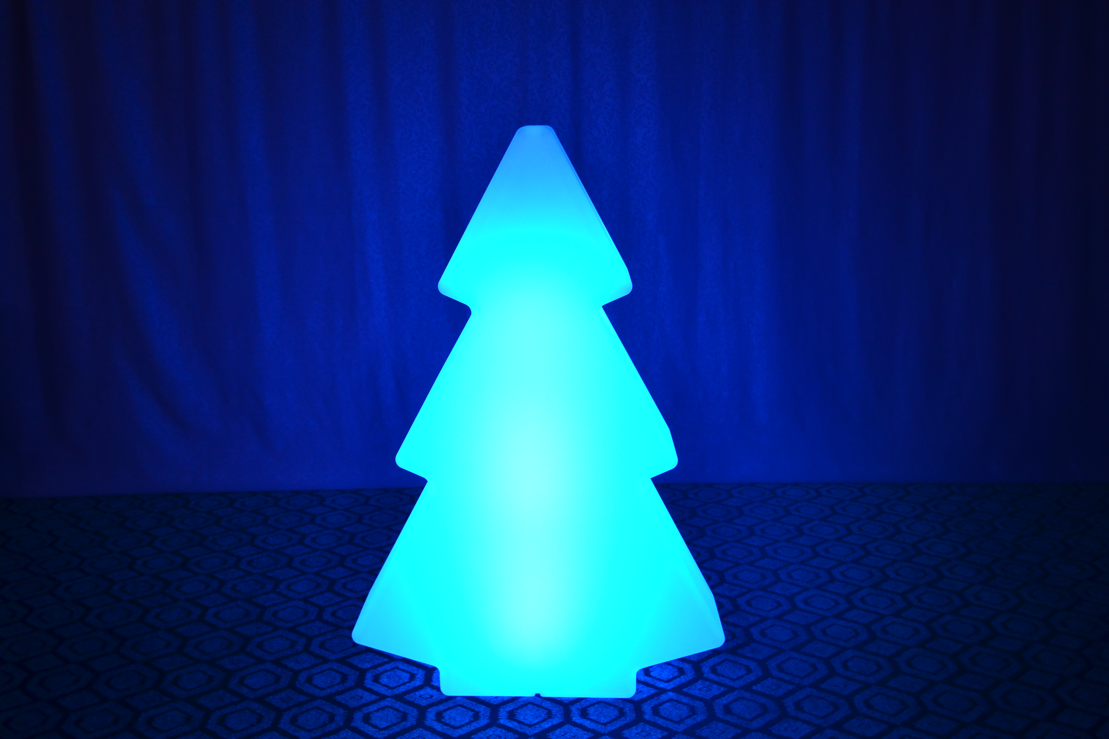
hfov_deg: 57.2
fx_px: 1017
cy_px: 370
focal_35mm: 33
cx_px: 554
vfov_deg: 40.0
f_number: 4
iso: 800
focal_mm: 22
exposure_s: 1/15
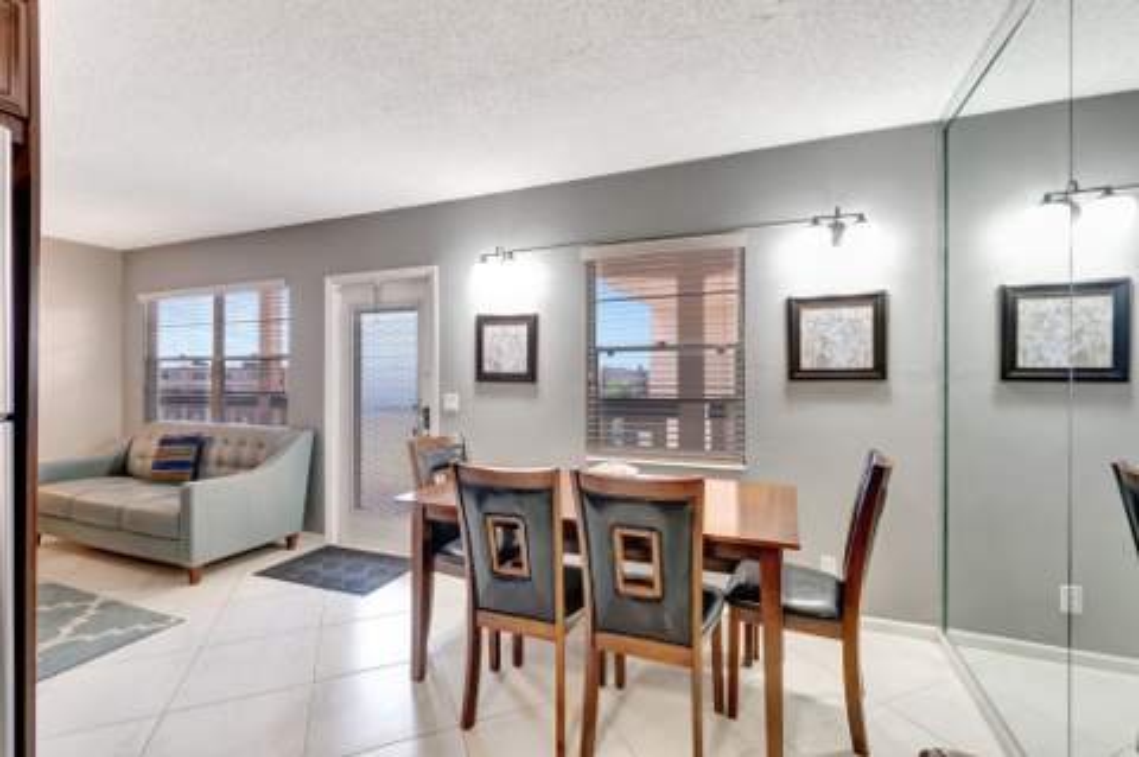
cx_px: 570
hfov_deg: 100.4
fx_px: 474
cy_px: 378
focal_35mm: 15
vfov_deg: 77.2
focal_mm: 10
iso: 1800
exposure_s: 1/15
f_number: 8
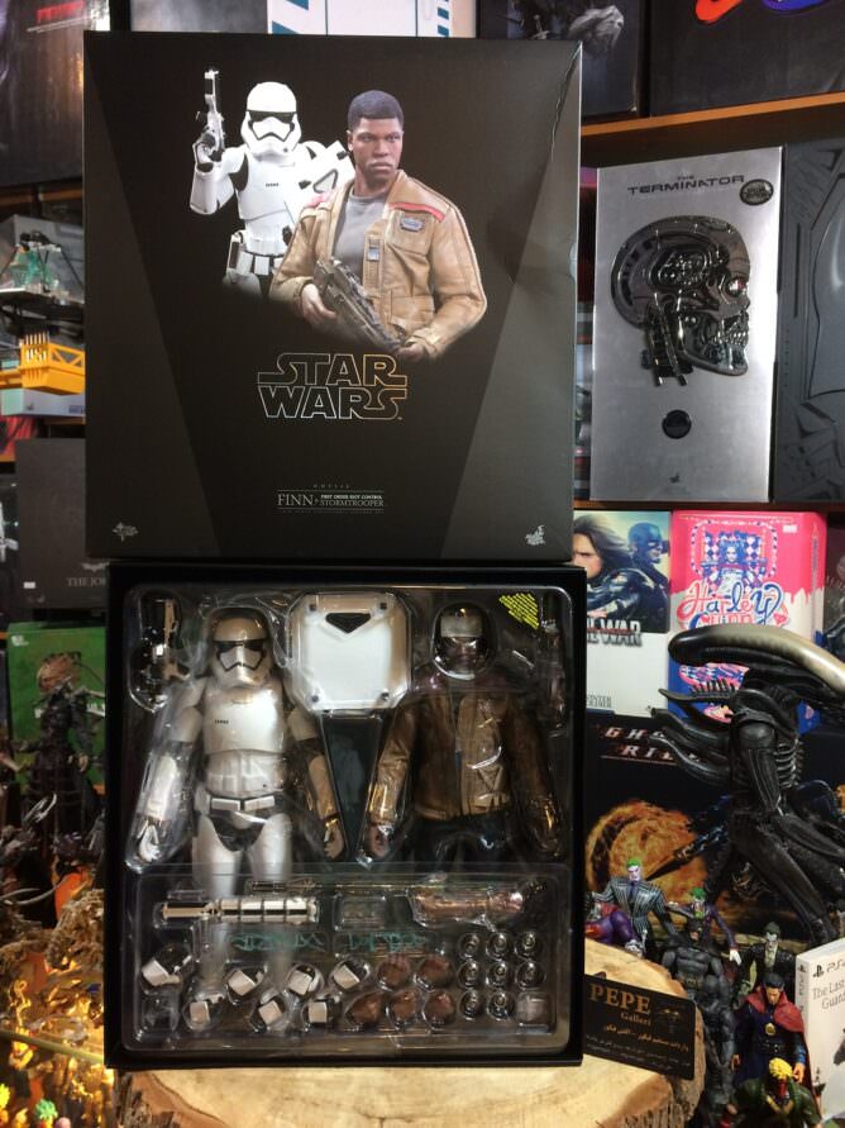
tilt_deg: -10.5
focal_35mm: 29
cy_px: 564
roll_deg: +0.9
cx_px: 422
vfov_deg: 61.7
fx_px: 944
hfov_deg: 48.2
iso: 80
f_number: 2.2
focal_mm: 4.15
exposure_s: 1/33
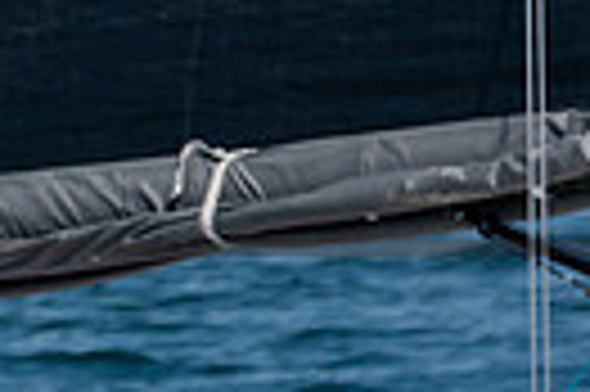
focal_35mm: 1793
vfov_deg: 0.8
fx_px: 29349
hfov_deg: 1.2
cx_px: -689
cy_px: 354
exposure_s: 1/500
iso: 100
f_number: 5.6
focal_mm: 270
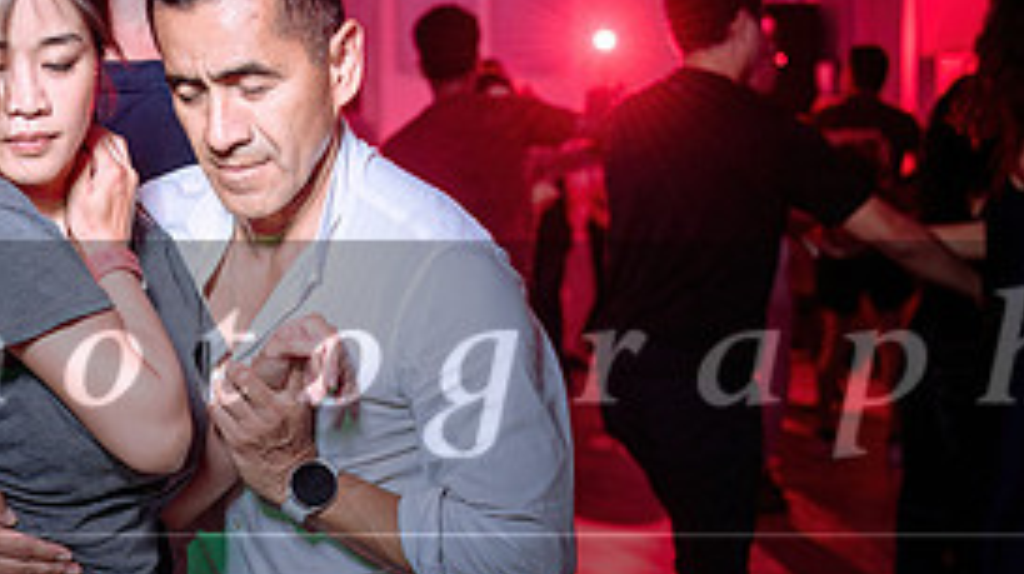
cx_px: 439
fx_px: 2659
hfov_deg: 21.8
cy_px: 385
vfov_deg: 12.3
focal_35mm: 98
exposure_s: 1/50
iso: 800
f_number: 3.2
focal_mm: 44
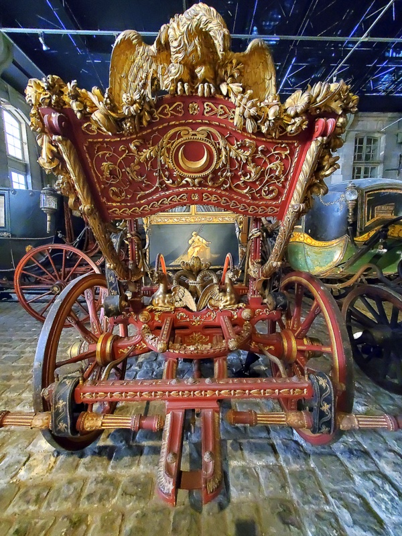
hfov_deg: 89.9
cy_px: 268
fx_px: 201
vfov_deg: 106.2
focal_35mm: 13
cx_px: 201
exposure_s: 1/9
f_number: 2.2
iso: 1000
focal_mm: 1.8
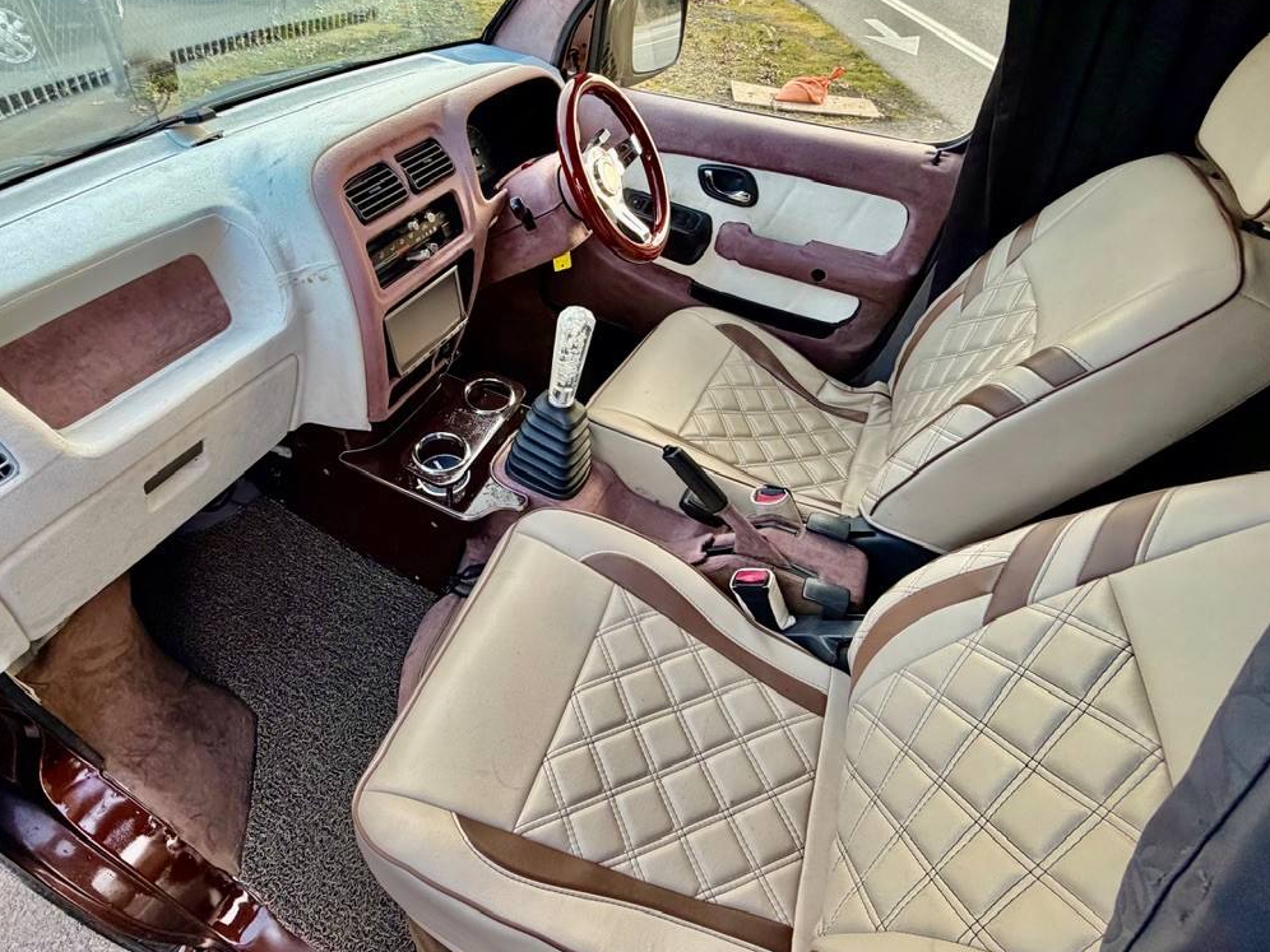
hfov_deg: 87.3
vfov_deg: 71.4
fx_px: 660
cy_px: 432
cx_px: 552
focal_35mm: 18
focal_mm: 2.22
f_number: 2.2
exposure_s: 1/121
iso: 250
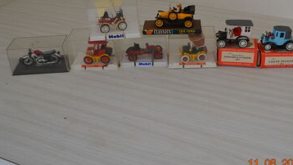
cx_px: 181
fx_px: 327
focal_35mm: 42
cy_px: 53
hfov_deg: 47.9
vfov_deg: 28.2
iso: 400
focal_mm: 20
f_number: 5.6
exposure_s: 1/125
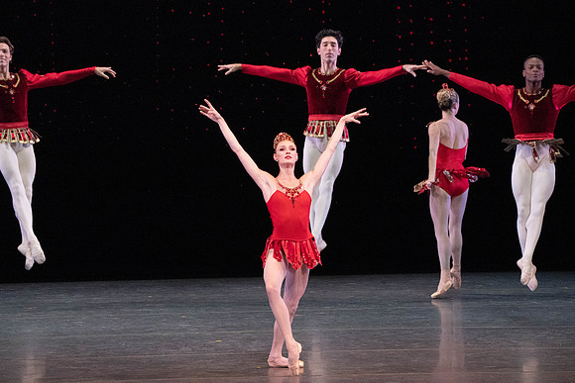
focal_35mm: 321
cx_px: 288
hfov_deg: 6.4
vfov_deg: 4.3
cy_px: 192
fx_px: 5128
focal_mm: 321
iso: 16000
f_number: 13
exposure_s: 1/400
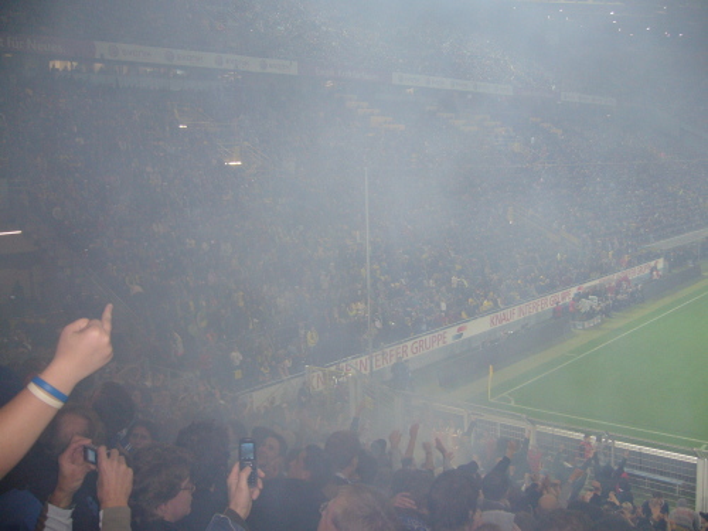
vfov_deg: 40.7
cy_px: 266
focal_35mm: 35
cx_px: 354
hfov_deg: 52.6
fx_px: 716
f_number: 2.8
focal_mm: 5.8
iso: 100
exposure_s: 1/60
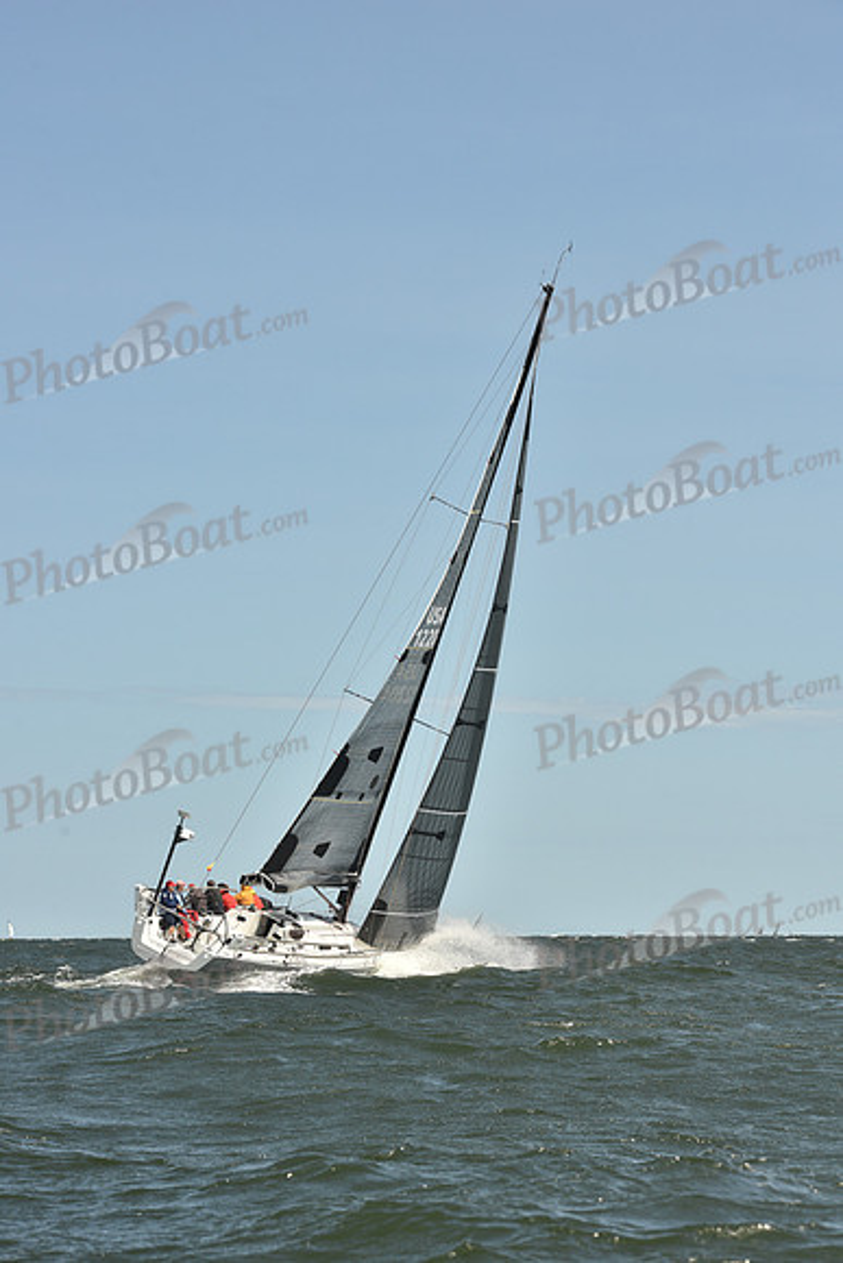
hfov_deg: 14.9
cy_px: 632
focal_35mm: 92
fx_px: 3229
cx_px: 422
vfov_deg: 22.1
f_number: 9
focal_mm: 92
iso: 250
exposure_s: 1/800
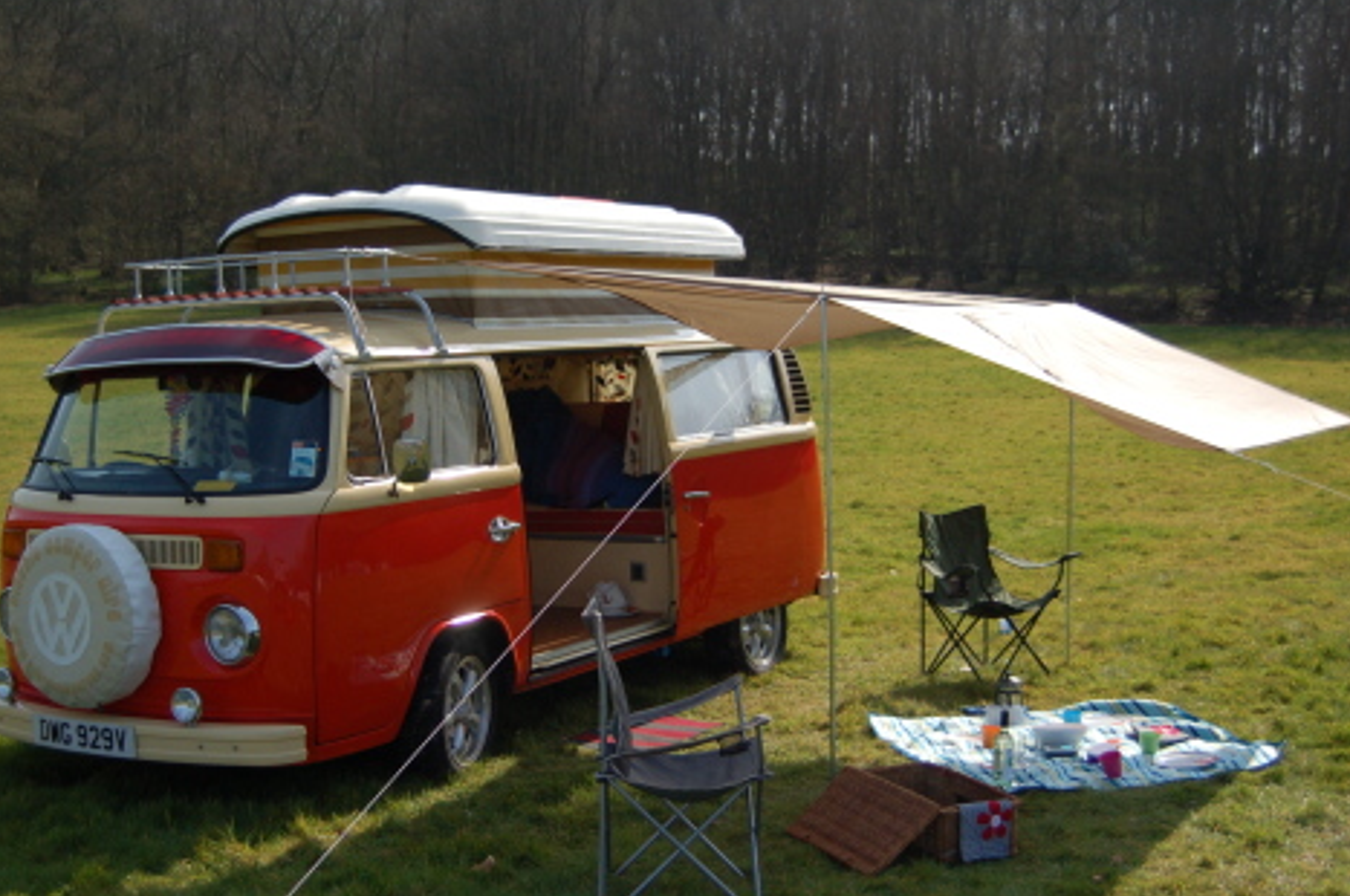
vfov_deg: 29.2
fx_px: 1723
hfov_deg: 42.8
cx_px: 636
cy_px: 474
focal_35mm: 46
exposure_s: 1/4000
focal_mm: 28
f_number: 5.6
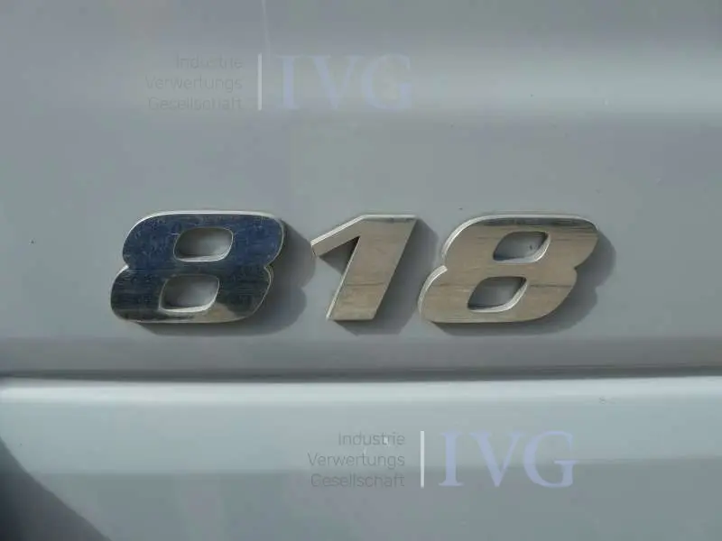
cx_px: 361
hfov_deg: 71.6
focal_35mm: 24
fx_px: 501
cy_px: 270
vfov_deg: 56.8
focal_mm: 4.3
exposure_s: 1/400
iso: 80
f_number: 3.3
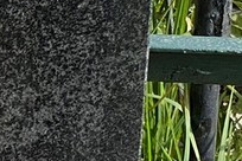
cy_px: 432
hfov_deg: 5.3
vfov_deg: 3.5
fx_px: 2568
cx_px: -237
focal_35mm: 382
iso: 20
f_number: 2
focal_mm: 6
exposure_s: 1/940
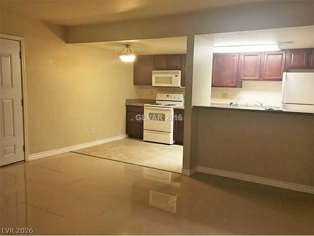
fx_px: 263
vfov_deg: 48.2
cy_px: 118
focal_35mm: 29
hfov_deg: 61.7
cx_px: 157
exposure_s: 1/30
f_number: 2.2
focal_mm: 4.15
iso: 32
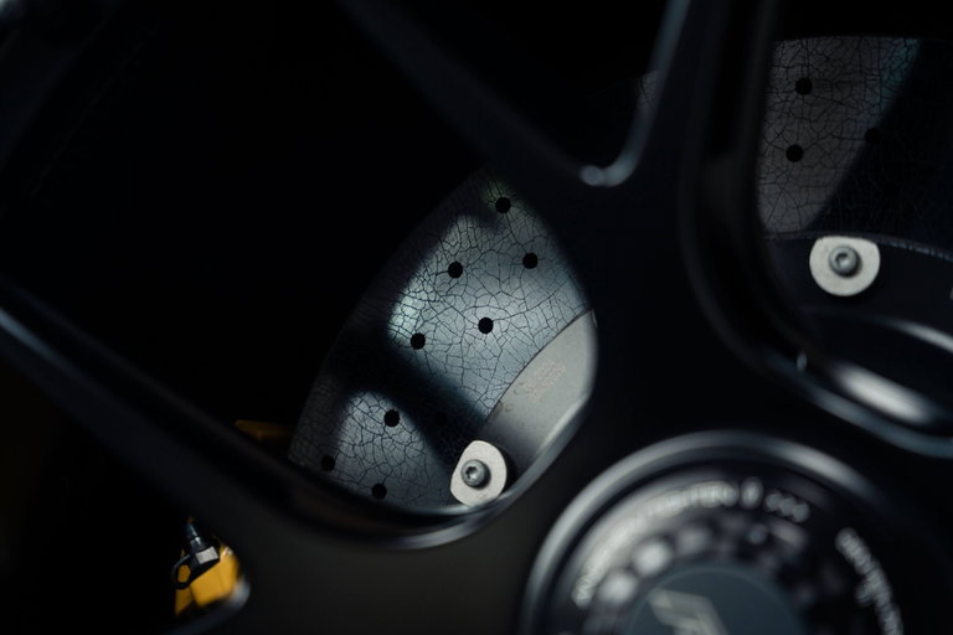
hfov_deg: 28.8
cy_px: 318
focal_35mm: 70
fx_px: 1853
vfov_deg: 19.5
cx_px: 476
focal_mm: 70
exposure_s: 1/250
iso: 400
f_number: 2.8
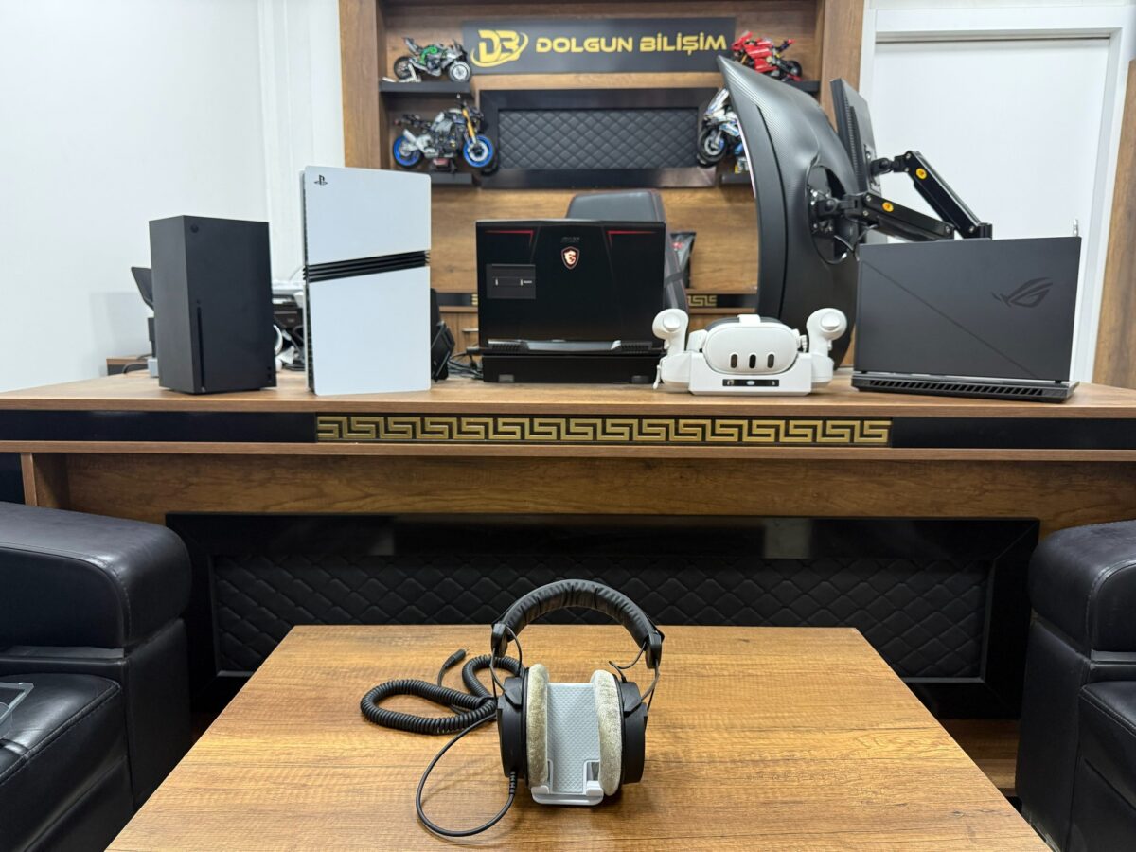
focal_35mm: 24
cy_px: 426
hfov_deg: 71.6
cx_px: 568
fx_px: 788
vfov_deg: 56.8
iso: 200
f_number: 1.78
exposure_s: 1/50
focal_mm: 6.76
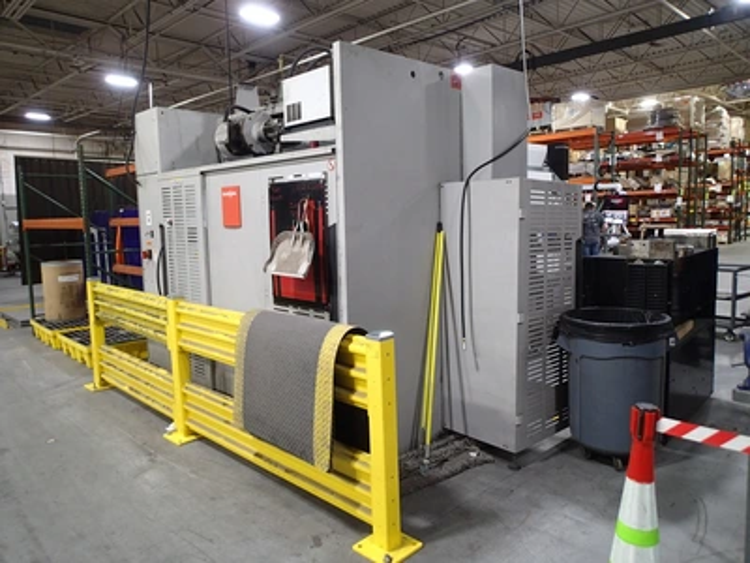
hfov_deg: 69.4
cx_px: 375
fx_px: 542
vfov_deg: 54.9
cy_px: 282
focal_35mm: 25
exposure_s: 1/30
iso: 200
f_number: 2
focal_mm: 4.5
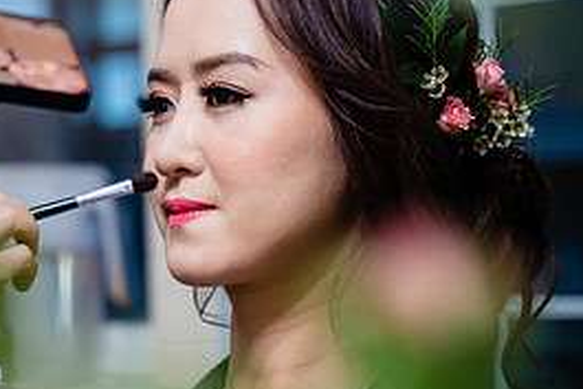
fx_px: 2738
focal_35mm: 169
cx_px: 26
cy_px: 168
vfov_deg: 8.1
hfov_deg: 12.0
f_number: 2.8
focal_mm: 70
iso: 1000
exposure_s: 1/160
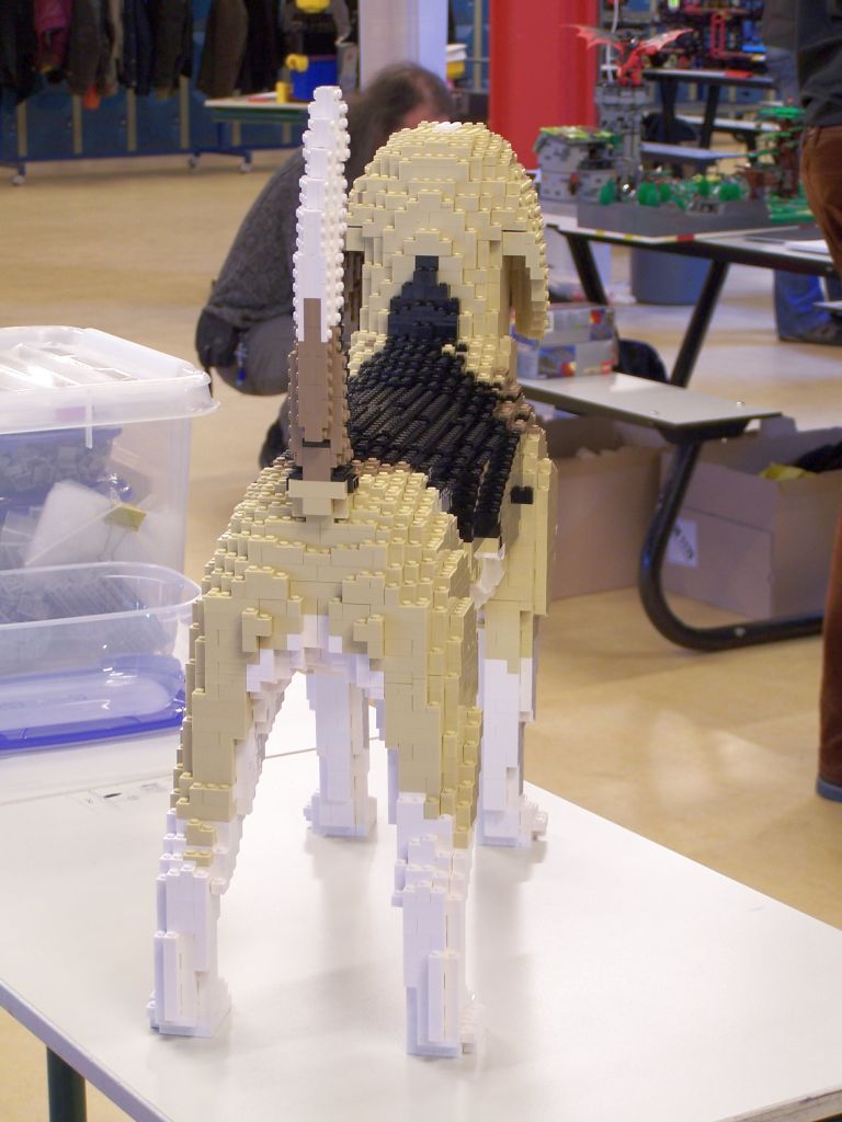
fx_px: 2659
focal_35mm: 82
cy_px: 561
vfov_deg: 23.8
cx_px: 421
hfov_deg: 18.0
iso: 80
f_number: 3.2
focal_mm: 13.7
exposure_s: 1/6
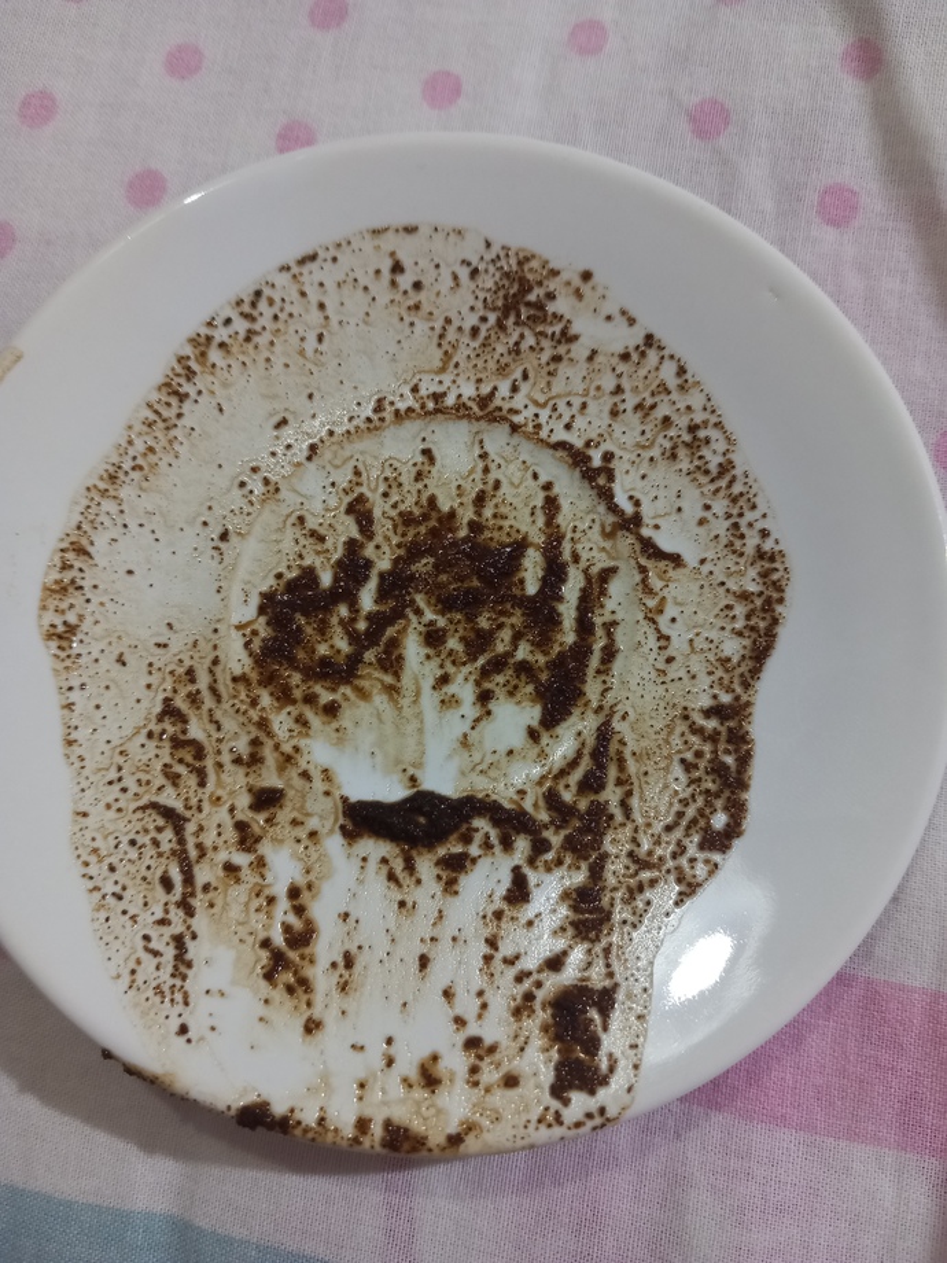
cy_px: 632
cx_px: 474
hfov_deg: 51.4
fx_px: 985
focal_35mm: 27
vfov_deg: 65.3
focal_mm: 4
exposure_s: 1/25
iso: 250
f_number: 1.8
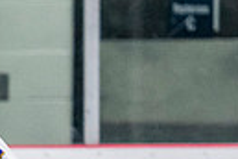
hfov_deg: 2.0
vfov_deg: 1.3
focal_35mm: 1042
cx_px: -130
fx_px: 6888
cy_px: 298
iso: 2000
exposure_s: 1/640
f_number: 3.2
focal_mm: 145
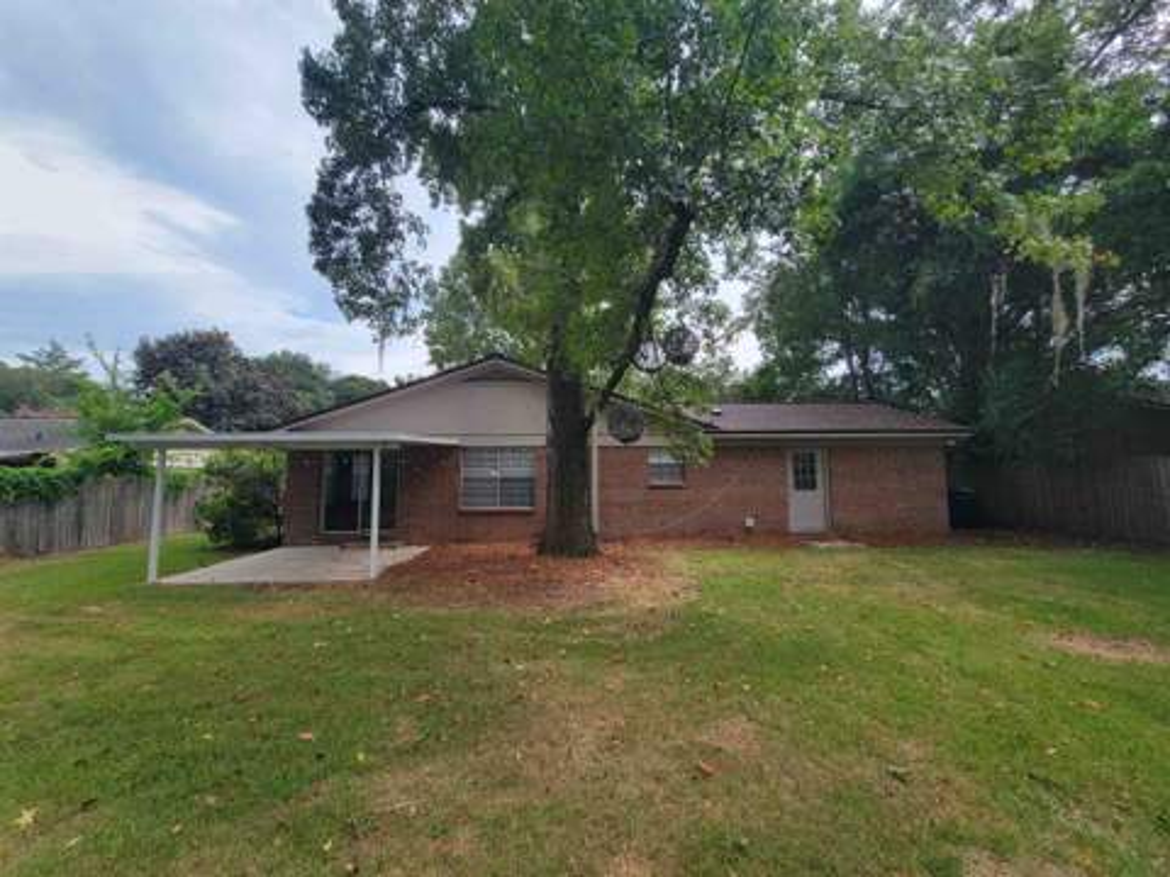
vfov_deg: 89.9
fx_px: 439
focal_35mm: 13
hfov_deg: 106.2
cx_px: 585
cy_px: 438
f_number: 2.2
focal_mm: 2.2
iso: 50
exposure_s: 1/612
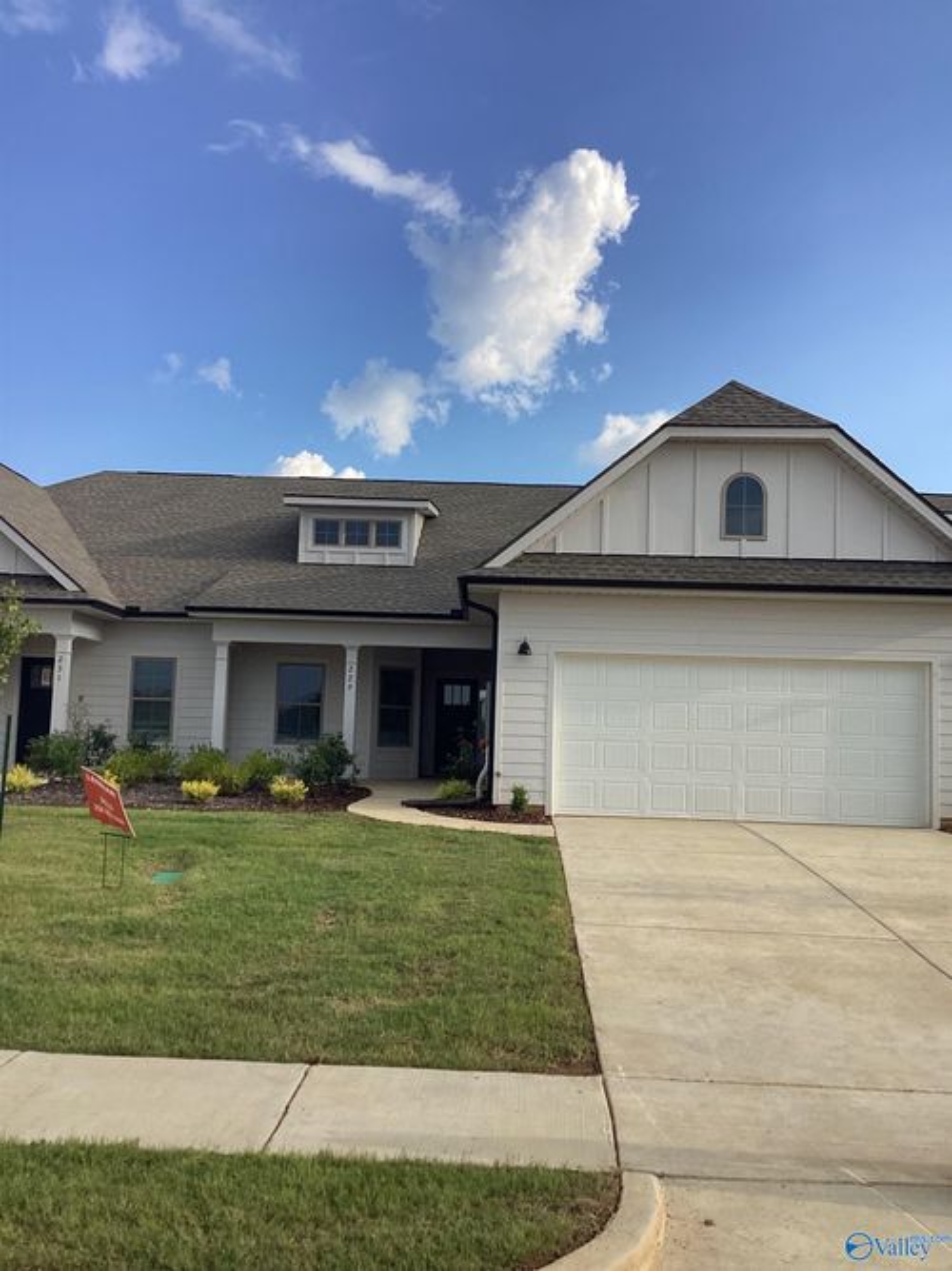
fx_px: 1137
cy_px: 636
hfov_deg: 45.4
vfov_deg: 58.4
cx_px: 476
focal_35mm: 31
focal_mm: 3.3
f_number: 2.4
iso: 25
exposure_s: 1/849
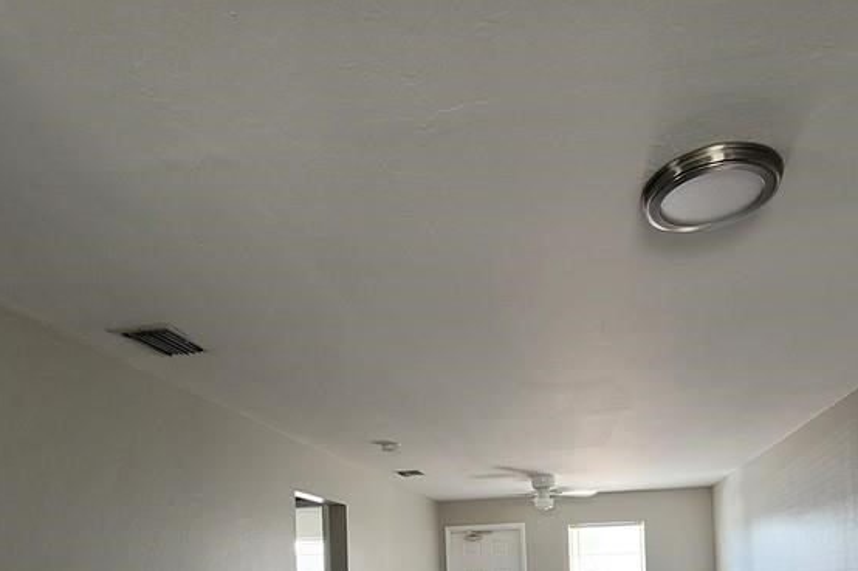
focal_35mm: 25
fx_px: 596
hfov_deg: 71.2
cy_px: 556
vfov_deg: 44.5
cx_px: 488
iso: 200
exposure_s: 1/60
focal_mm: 2.2
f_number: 2.2
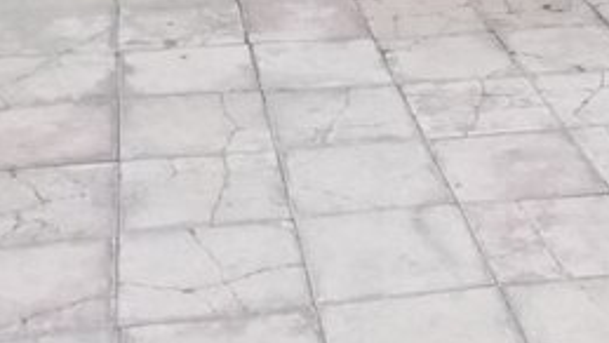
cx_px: 473
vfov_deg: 13.6
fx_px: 1389
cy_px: -102
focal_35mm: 86
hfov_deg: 24.4
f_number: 2.2
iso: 800
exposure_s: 1/17
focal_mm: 3.3
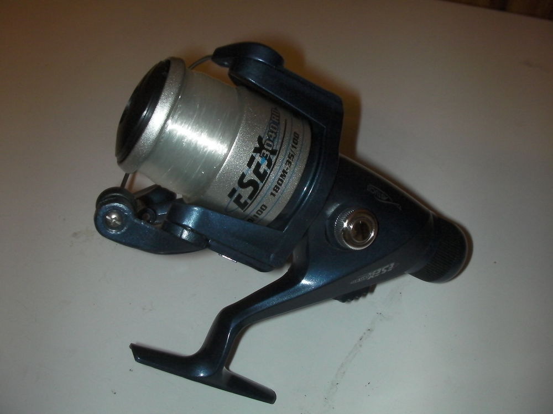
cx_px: 276
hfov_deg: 49.0
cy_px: 207
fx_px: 607
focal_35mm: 38
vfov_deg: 37.7
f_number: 5.6
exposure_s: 1/30
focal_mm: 6.3
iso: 200
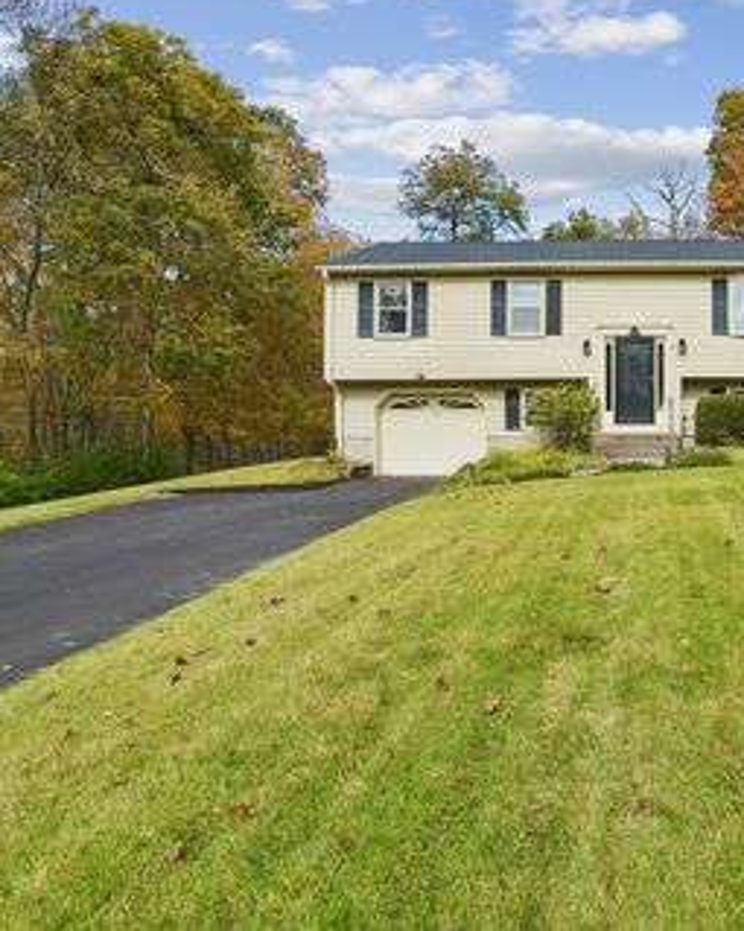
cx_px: 636
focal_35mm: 25
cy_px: 448
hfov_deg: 51.6
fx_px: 688
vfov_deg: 68.1
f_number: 11
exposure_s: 1/400
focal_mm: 17
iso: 400
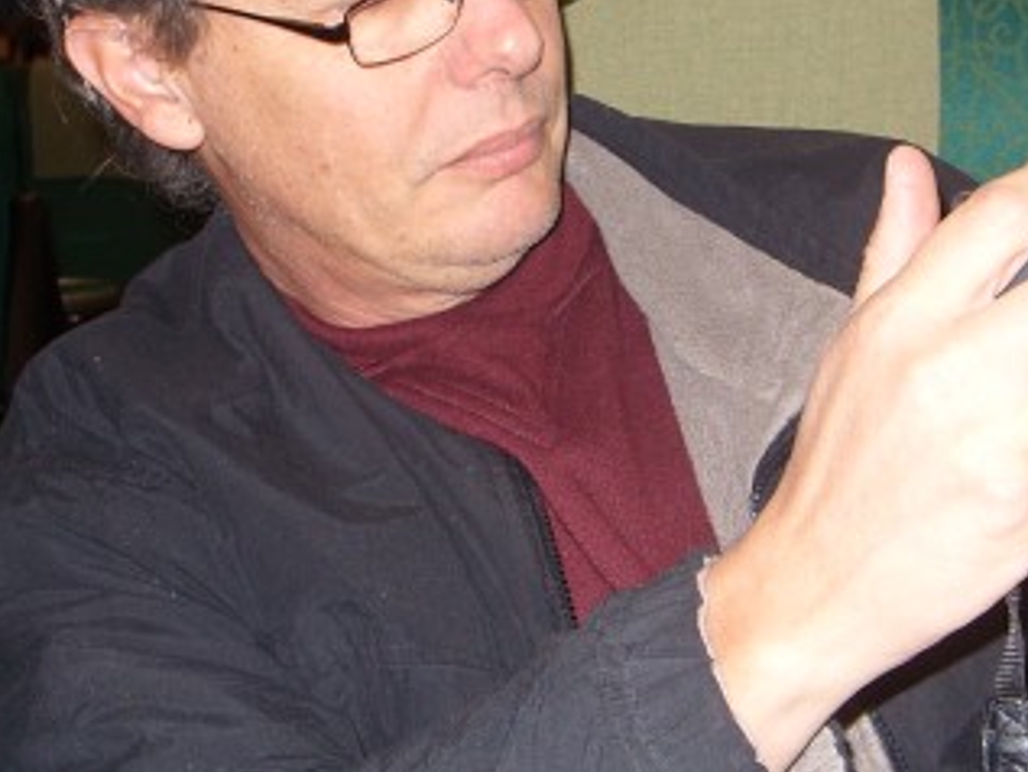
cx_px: 623
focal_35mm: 96
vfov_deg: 15.4
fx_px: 2852
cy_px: 370
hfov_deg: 20.4
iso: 50
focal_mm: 7.8
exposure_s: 1/30
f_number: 2.8
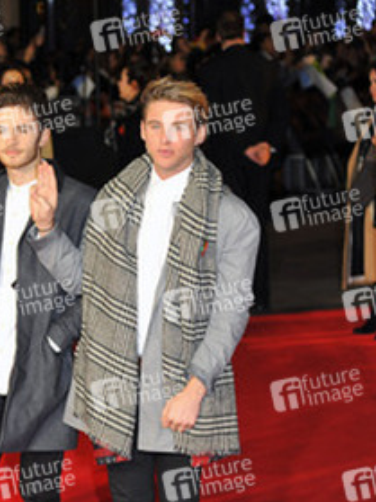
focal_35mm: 124
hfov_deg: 11.8
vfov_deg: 15.9
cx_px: -20
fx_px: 1797
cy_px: 255
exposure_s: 1/250
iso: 1000
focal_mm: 80
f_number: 4
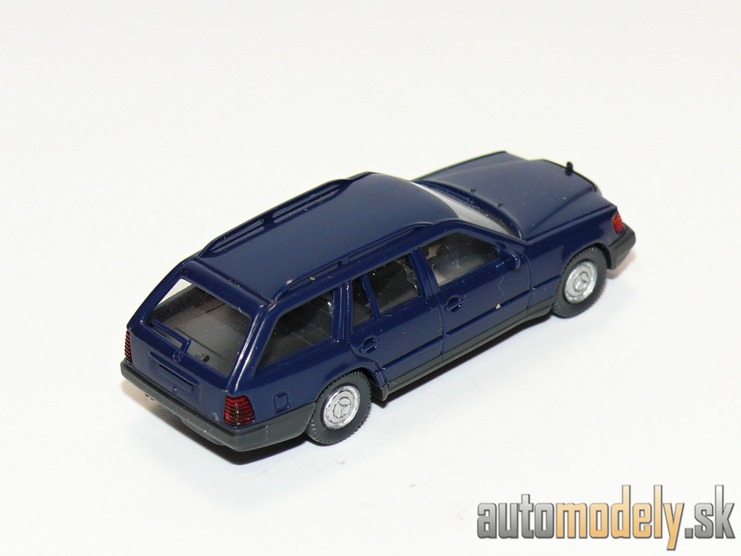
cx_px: 370
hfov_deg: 14.7
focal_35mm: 134
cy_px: 278
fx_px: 2868
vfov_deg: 11.1
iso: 100
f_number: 4
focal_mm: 16
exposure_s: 1/30
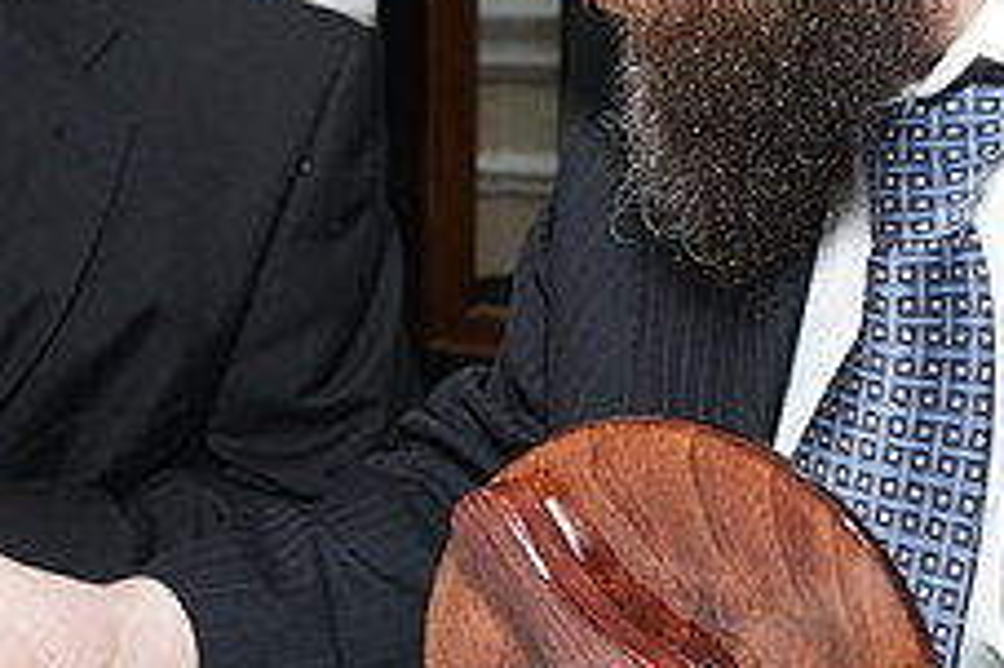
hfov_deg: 23.2
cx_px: 257
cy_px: 223
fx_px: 2425
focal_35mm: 87
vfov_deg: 15.7
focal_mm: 34
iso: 400
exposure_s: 1/100
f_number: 5.6
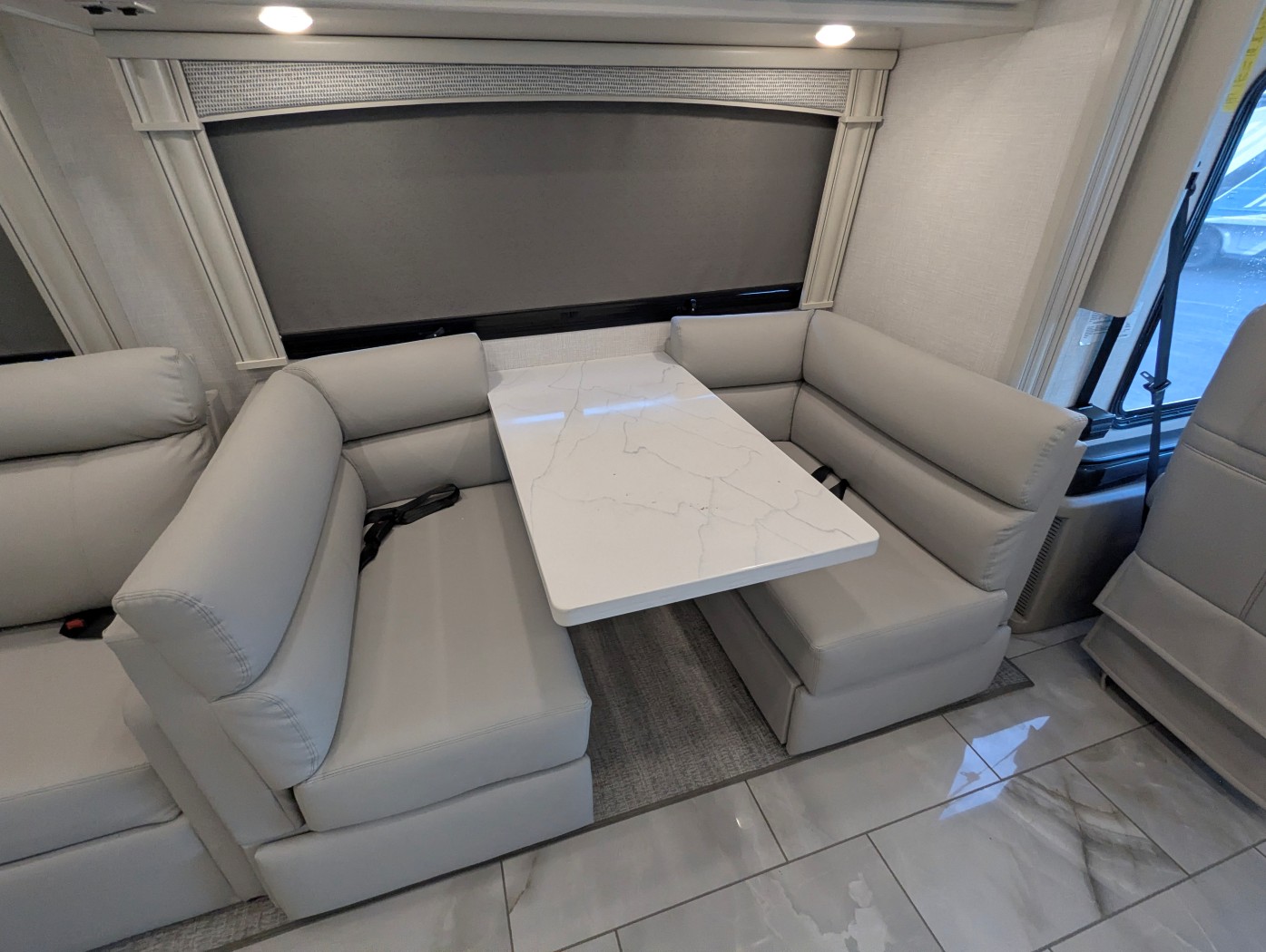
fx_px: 586
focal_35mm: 16
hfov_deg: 94.4
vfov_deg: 78.2
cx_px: 633
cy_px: 476
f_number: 2.2
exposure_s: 1/169
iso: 442
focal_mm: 2.35
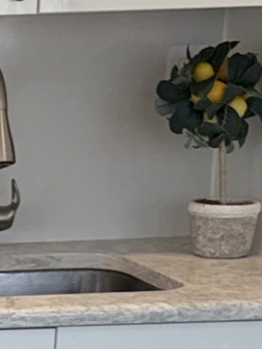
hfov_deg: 9.3
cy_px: 402
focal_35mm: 137
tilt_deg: -14.9
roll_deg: +1.7
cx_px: -433
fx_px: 1383
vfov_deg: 14.0
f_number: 1.78
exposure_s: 1/256
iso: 50
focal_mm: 6.76
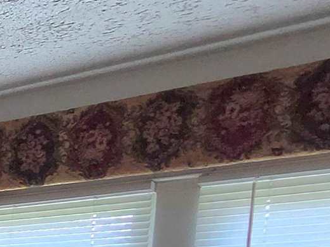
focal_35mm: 77
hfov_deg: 13.3
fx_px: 734
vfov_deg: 16.9
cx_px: -551
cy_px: 396
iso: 250
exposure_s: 1/120
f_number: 2.2
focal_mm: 2.2
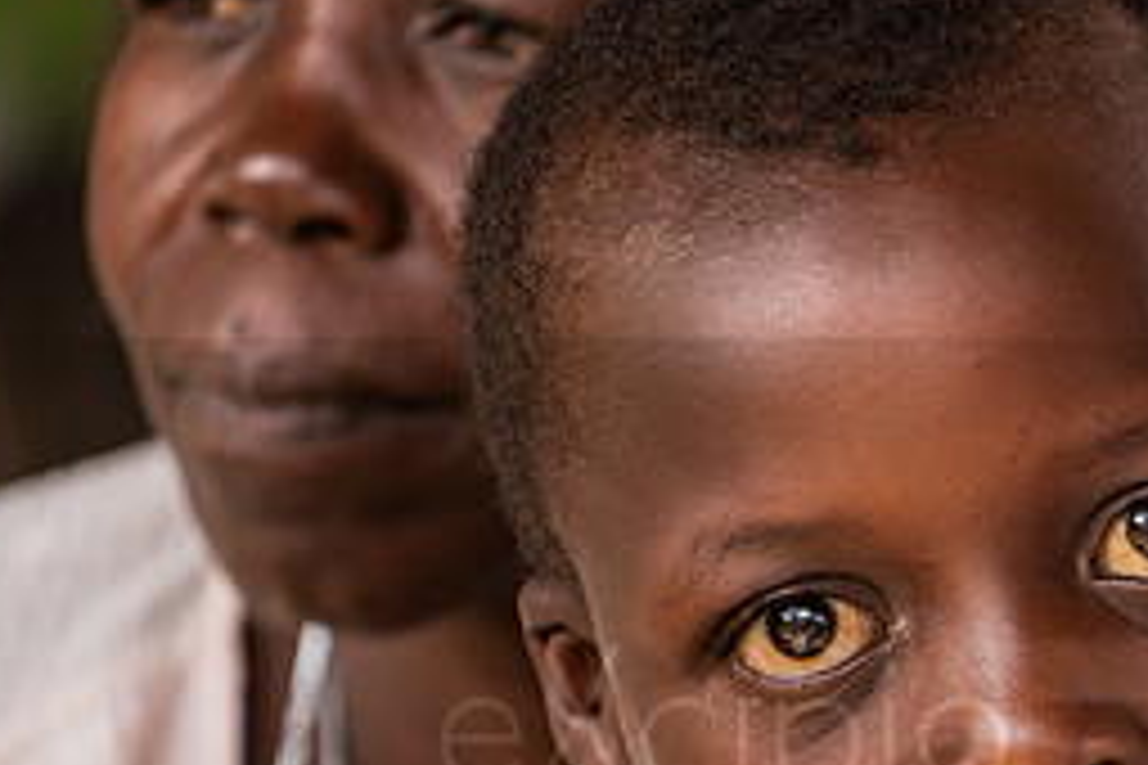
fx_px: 15369
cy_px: 813
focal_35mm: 482
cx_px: 1246
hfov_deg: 4.3
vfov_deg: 2.9
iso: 250
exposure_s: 1/200
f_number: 4
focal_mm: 200
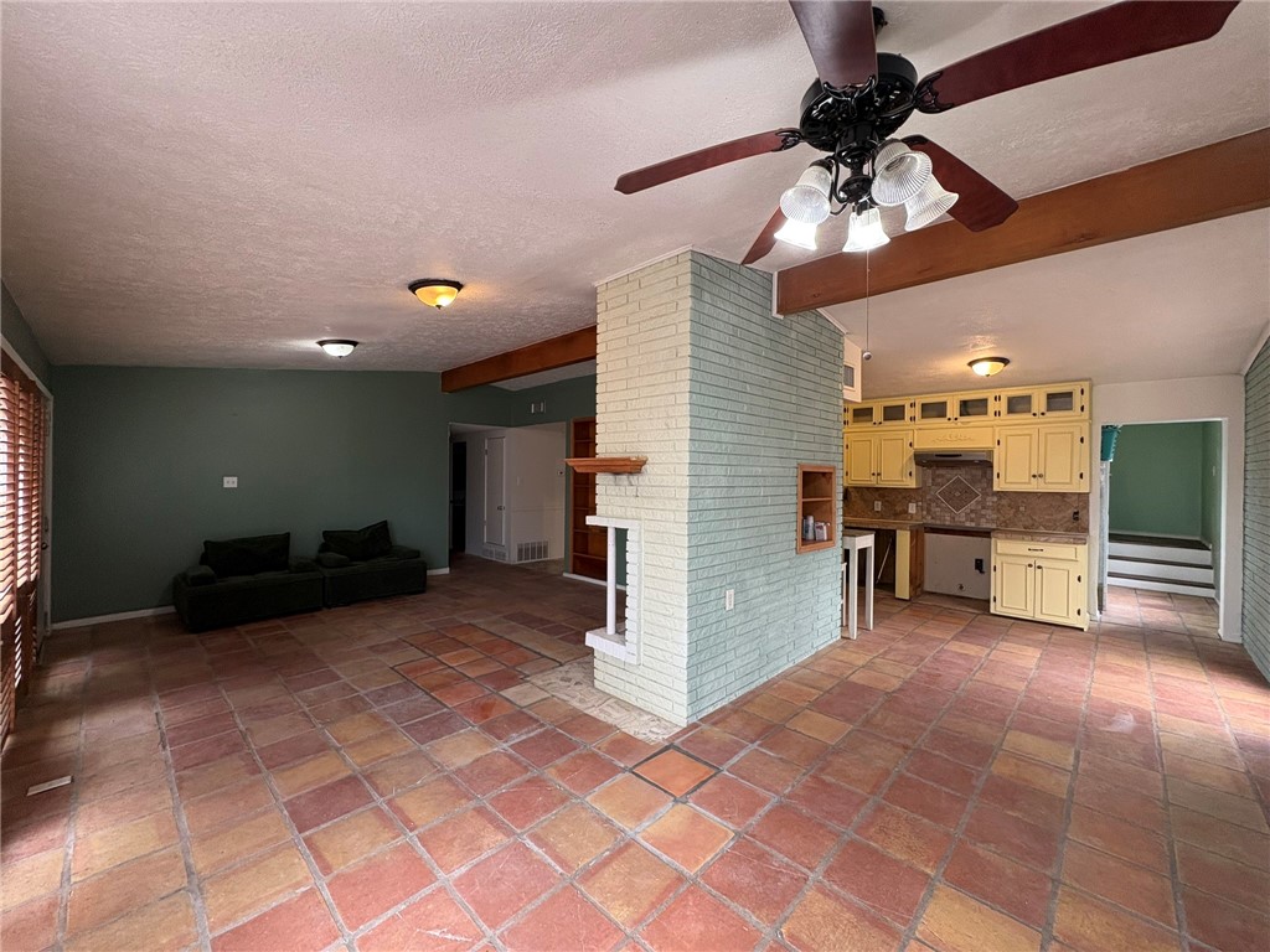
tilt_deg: -0.3
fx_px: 514
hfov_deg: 102.1
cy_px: 476
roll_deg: -0.1
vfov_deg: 85.7
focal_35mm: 14
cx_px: 635
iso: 200
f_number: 2.2
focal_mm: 2.22
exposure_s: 1/60
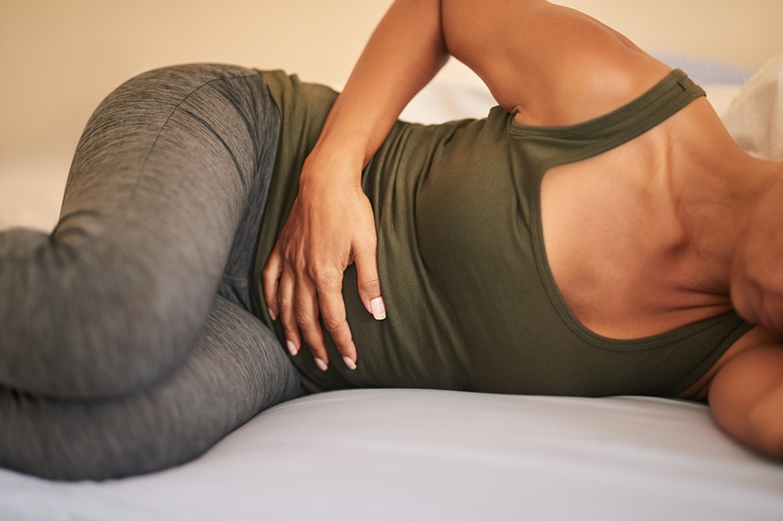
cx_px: 392
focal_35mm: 85
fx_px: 1848
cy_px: 260
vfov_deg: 16.1
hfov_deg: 23.9
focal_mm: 85
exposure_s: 1/125
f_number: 1.4
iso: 640
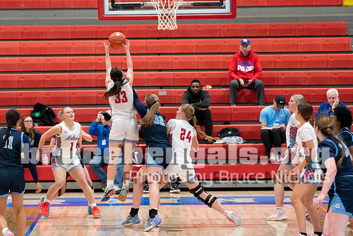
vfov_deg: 6.6
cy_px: 92
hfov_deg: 9.8
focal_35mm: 209
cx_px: 136
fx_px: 2054
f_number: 2.8
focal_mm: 143
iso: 6400
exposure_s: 1/1000
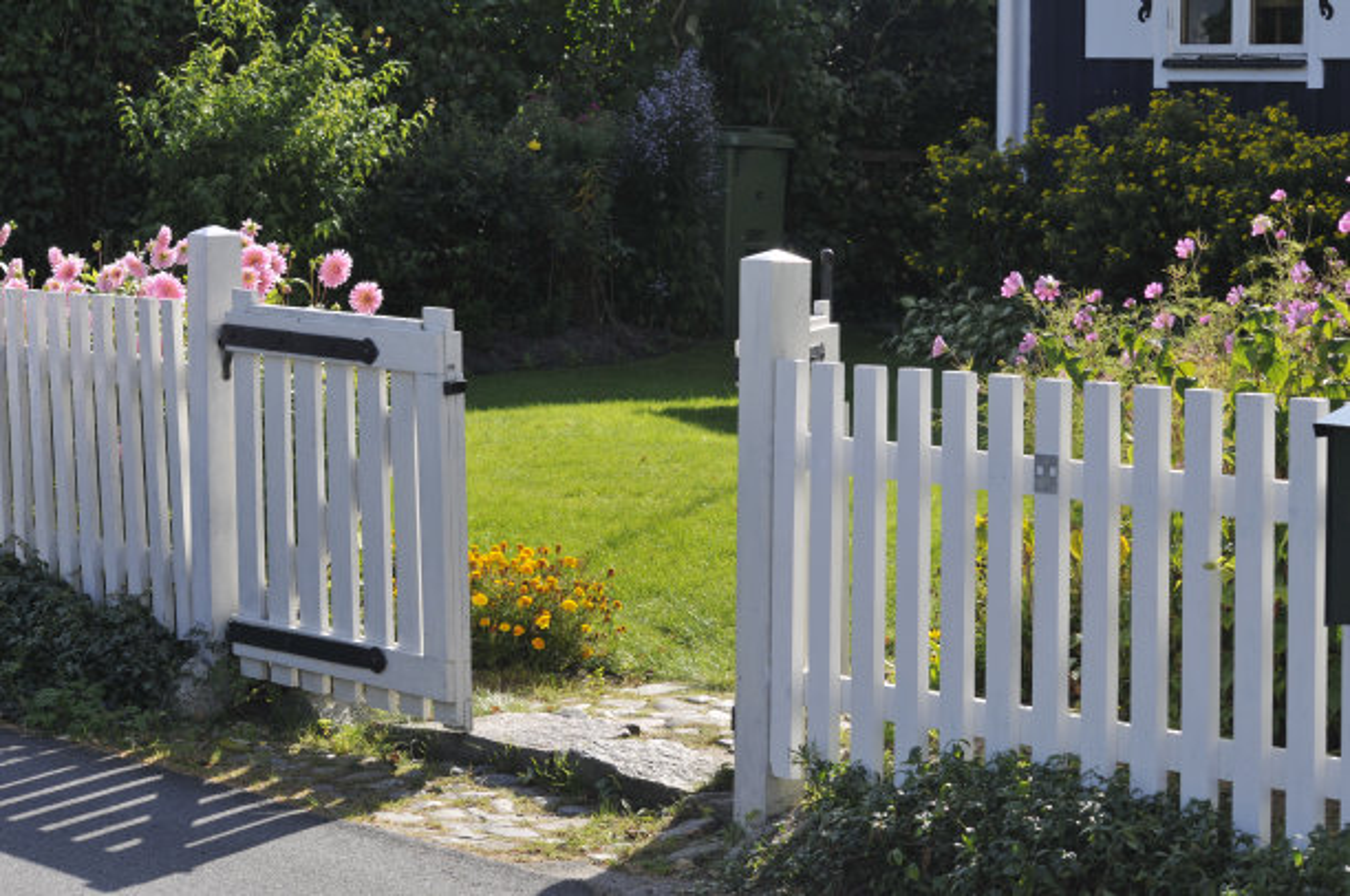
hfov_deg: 19.5
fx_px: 3931
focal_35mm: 105
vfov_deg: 13.0
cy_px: 448
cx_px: 675
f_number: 9
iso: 200
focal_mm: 70
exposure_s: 1/320
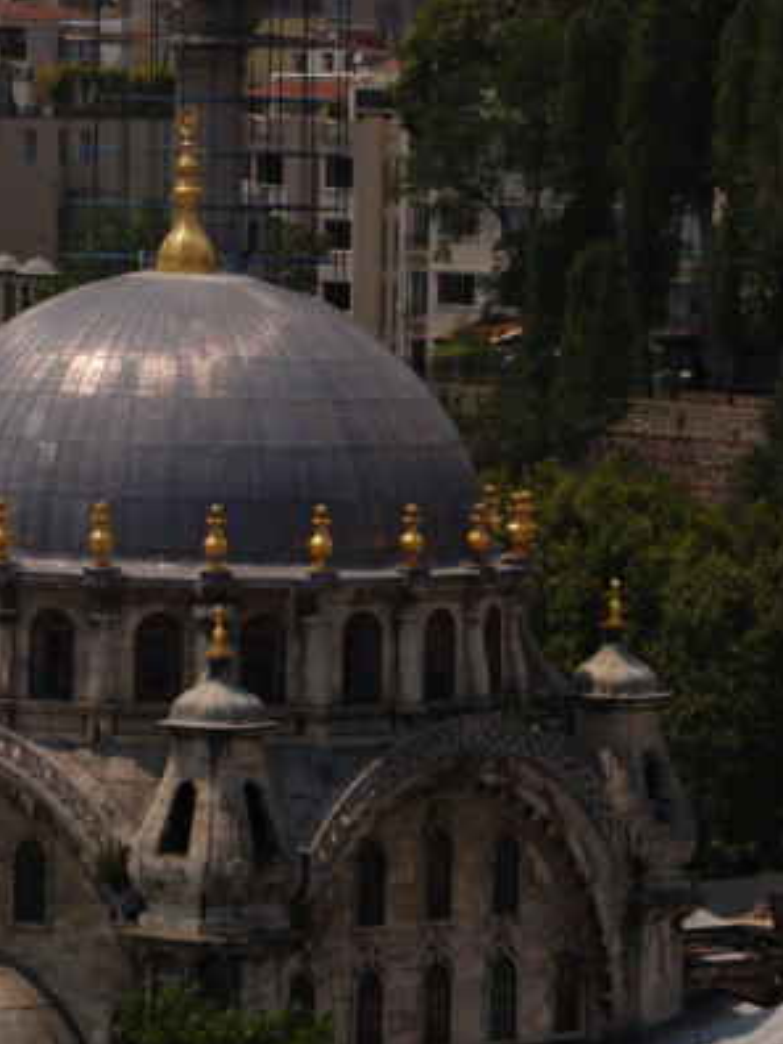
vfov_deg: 6.7
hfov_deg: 5.0
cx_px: 279
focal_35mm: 295
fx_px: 8889
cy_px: 523
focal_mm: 135
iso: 200
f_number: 16
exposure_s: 1/320
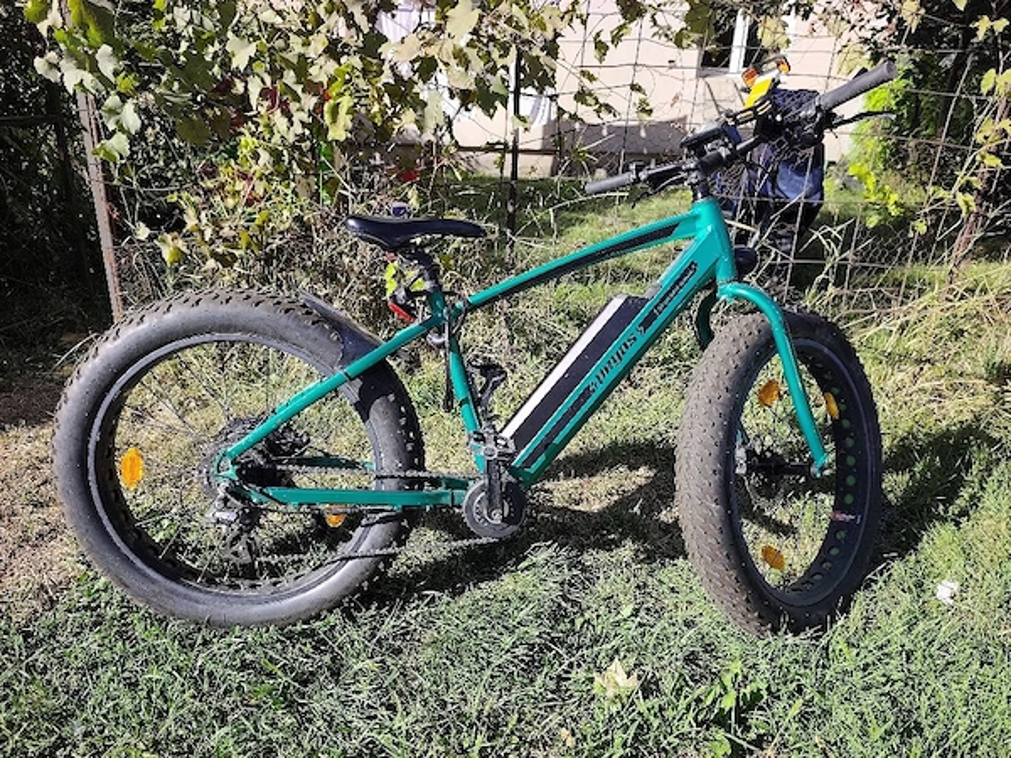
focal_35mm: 23
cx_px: 506
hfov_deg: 73.9
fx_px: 672
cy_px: 379
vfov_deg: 58.9
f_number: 1.65
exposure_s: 1/500
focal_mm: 6.19
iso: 50
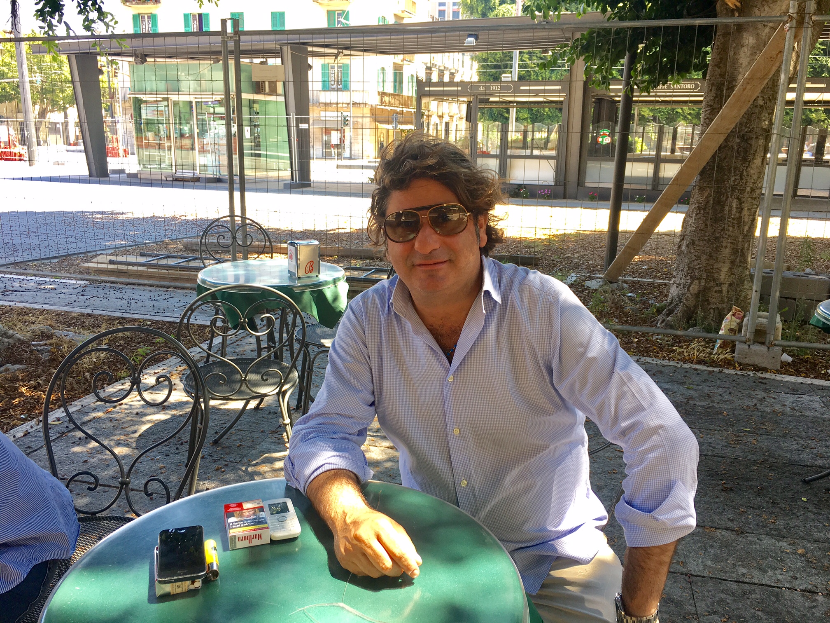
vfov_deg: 48.2
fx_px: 695
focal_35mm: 29
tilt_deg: -13.3
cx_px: 415
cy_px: 312
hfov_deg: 61.7
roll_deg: -1.2
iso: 25
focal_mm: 4.15
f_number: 2.2
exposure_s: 1/121
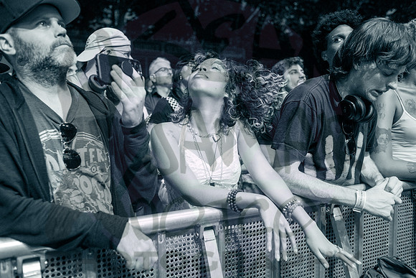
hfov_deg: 54.4
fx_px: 405
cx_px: 208
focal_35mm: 35
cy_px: 139
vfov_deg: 37.9
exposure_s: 1/400
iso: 6400
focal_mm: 35
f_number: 3.2
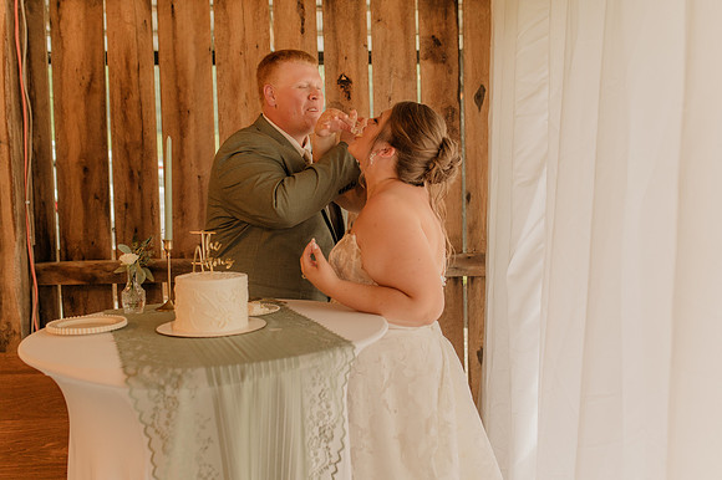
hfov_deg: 48.2
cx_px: 410
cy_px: 213
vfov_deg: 33.2
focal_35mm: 40
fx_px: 804
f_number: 2.5
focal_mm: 35
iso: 640
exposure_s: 1/200
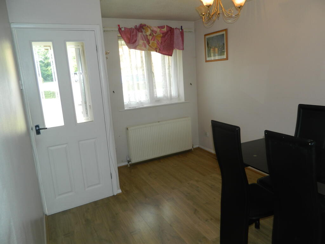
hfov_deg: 69.4
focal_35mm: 25
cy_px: 122
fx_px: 235
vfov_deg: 54.9
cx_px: 162
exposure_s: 1/30
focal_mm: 4.5
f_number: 3.1
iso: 80
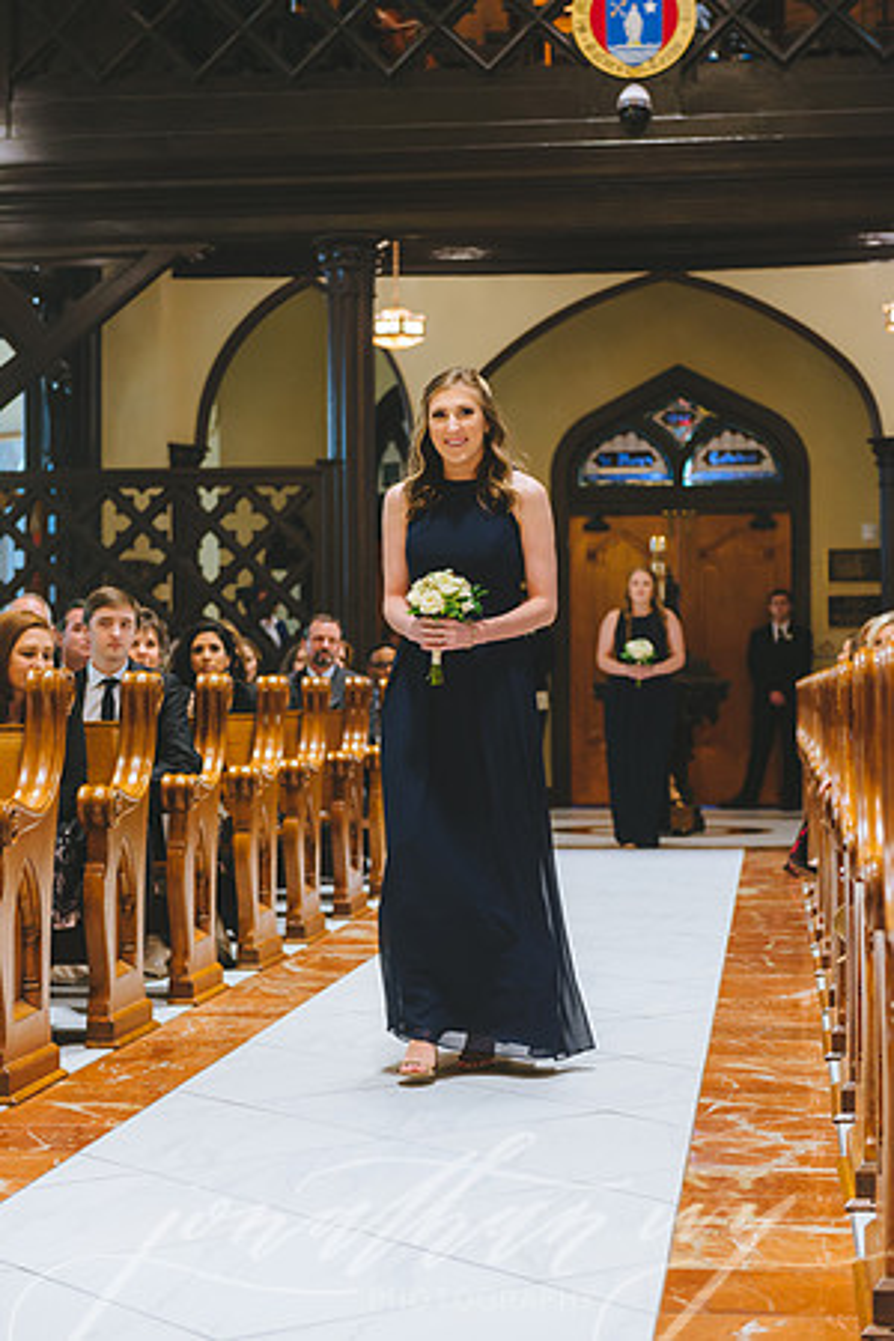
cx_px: 447
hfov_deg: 19.5
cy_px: 670
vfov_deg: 28.8
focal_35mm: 70
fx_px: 2607
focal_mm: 70
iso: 2500
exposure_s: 1/125
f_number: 3.5
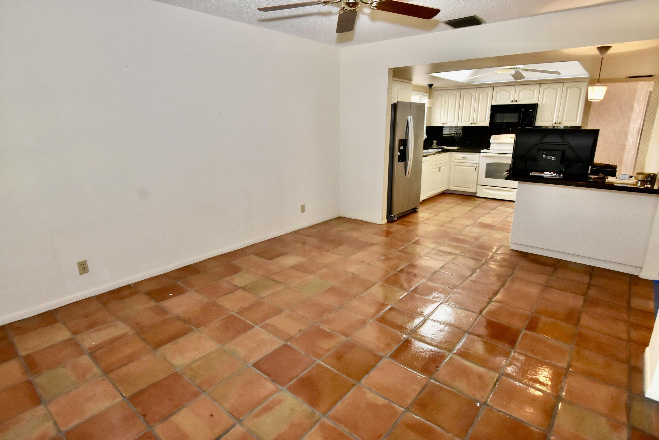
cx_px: 330
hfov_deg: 90.0
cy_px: 220
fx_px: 330
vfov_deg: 67.5
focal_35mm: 18
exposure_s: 1/60
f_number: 5.6
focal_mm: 12
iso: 1250
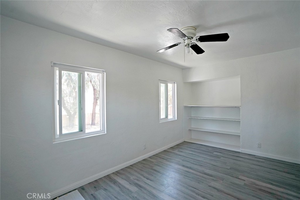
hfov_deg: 96.7
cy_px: 100
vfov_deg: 73.8
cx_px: 150
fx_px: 133
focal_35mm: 16
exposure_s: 1/160
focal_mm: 16
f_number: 4
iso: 400
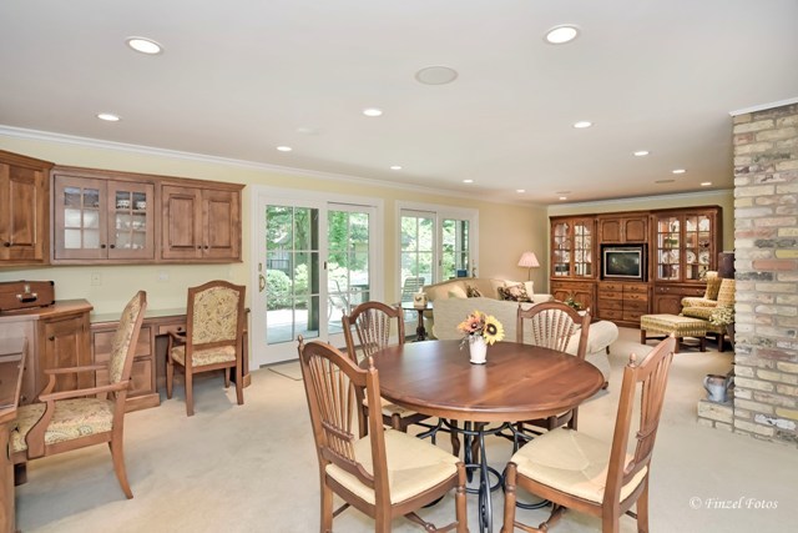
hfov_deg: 90.0
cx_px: 399
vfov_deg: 67.4
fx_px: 399
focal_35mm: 18
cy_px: 266
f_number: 8
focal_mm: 18
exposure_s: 1/60
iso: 640
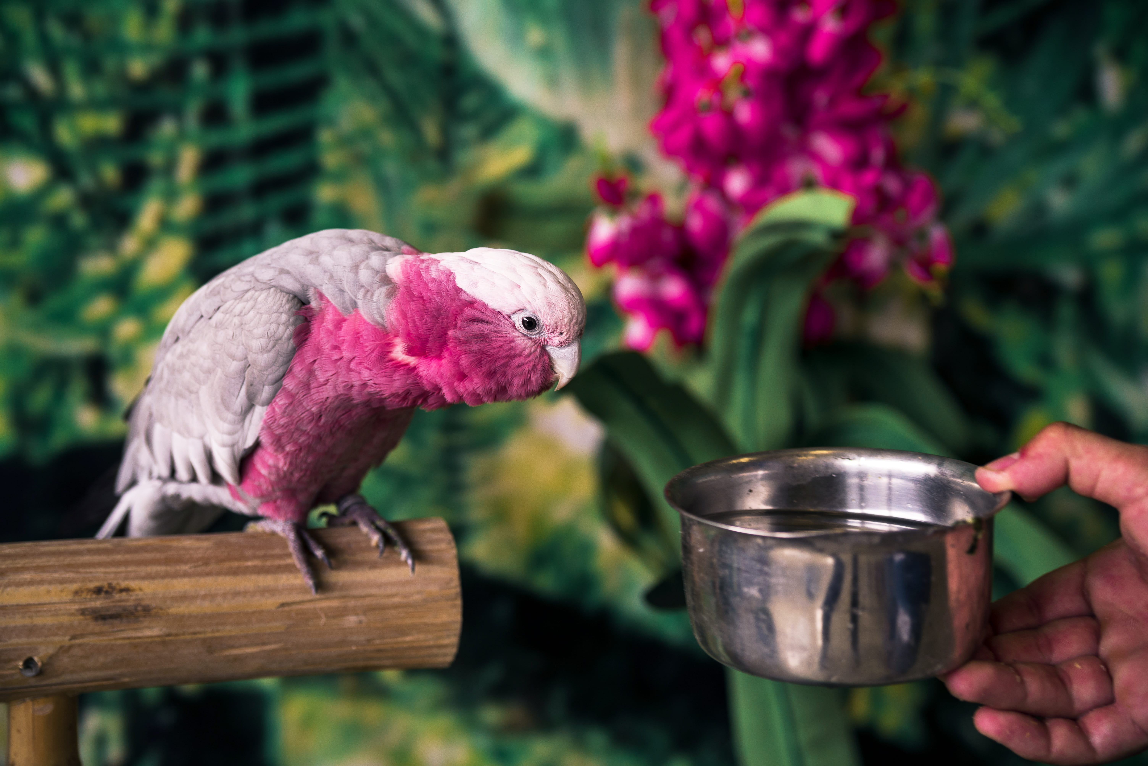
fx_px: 1978
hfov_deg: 32.4
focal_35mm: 62
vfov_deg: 21.9
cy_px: 383
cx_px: 574
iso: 320
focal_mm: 62
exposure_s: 1/320
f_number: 3.5
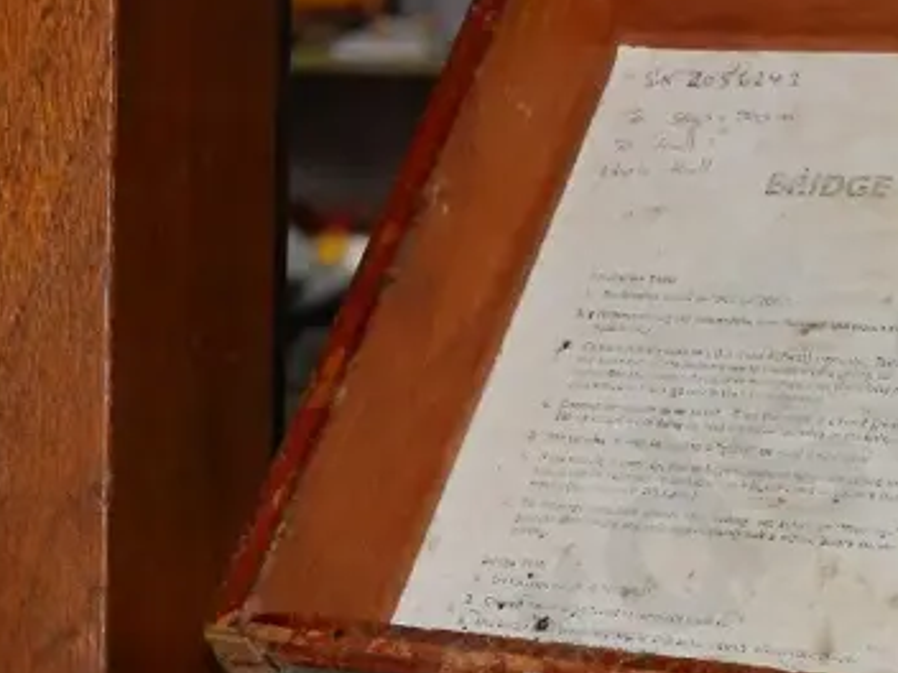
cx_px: 380
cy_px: 776
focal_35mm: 163
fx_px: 4229
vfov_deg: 9.0
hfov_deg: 12.1
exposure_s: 1/125
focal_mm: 28
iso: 3200
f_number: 5.6
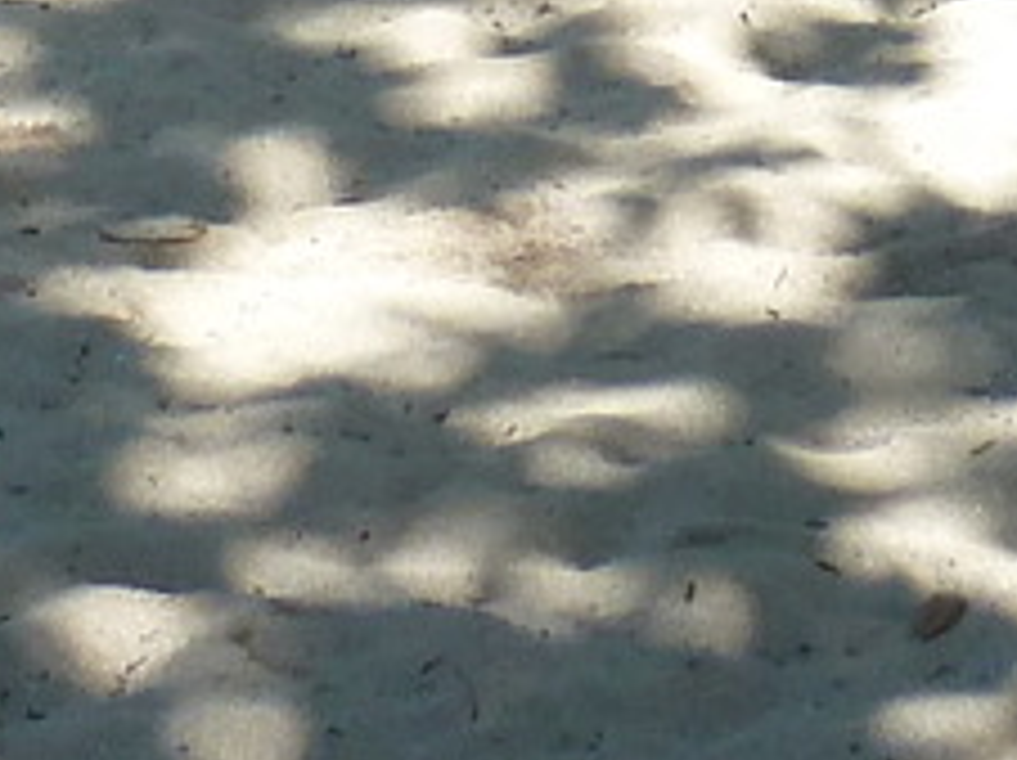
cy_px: -1929
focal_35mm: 177
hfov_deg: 11.2
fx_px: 5195
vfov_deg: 7.0
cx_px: 441
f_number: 4
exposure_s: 1/250
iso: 80
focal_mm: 4.1
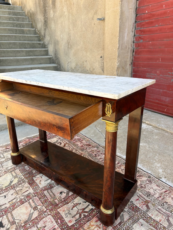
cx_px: 86
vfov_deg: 67.3
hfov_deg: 53.1
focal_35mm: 26
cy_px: 115
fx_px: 173
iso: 50
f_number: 1.6
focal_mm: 5.96
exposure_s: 1/379
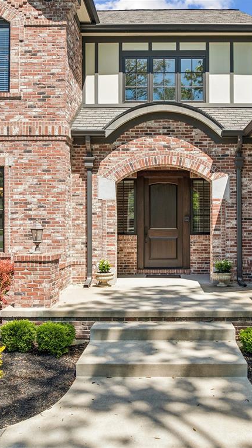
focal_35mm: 35
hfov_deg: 33.5
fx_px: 416
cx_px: 162
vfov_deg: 56.6
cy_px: 224
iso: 140
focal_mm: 12.3
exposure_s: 1/25
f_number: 2.8
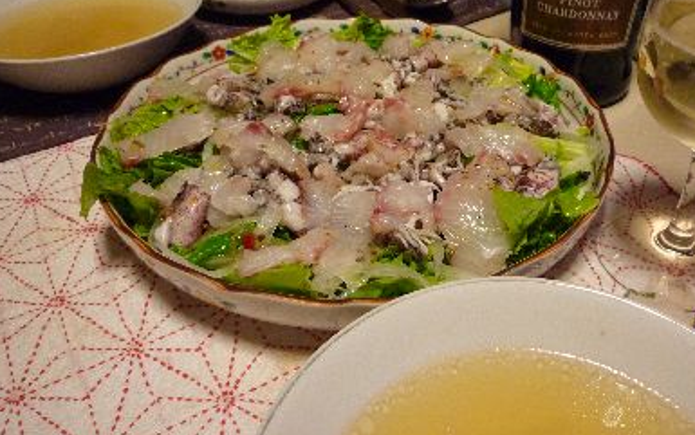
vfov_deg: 38.2
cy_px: 170
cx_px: 399
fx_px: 625
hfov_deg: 57.9
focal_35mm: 33
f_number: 2.8
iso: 400
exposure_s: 1/30
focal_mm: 4.4
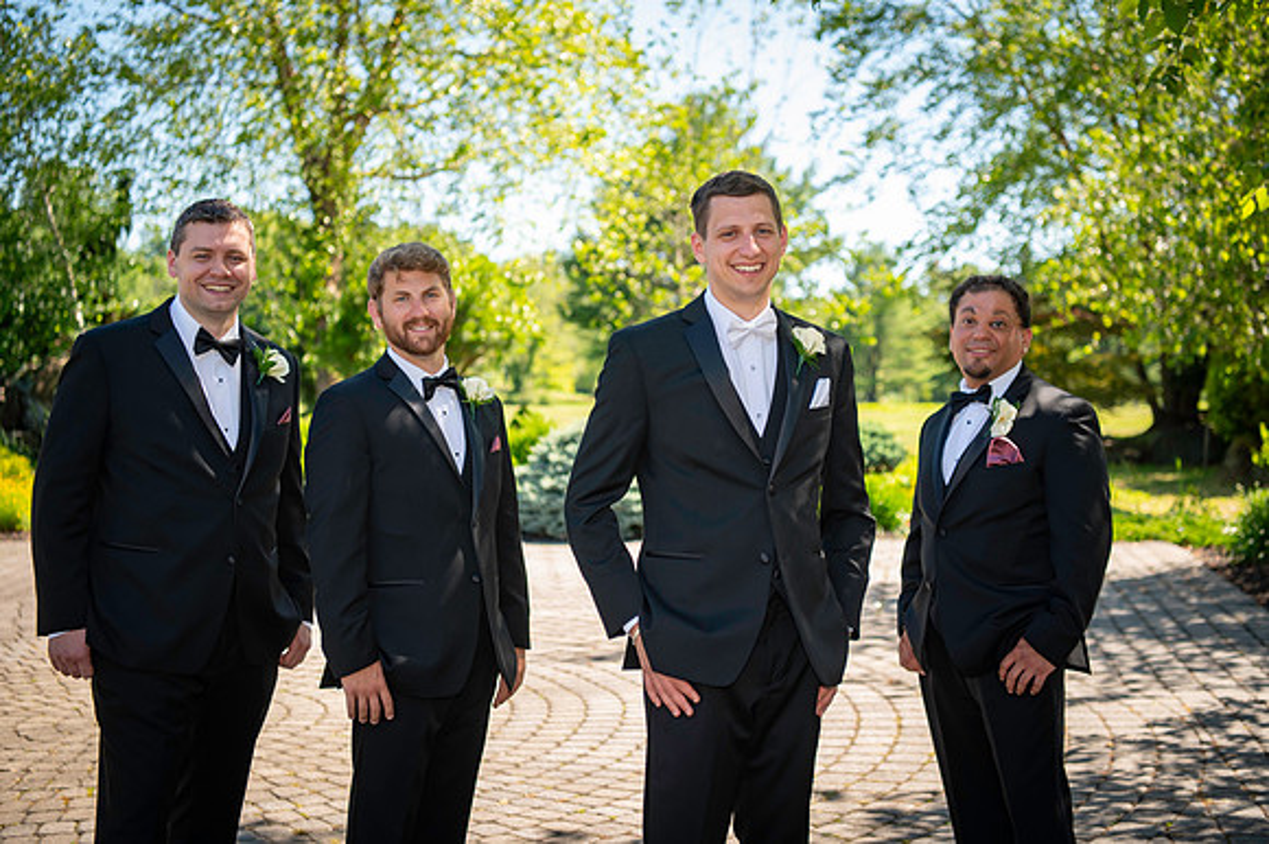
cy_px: 422
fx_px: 1761
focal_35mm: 50
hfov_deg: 39.6
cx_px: 634
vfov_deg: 27.0
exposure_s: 1/800
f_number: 3.2
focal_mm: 50
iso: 250
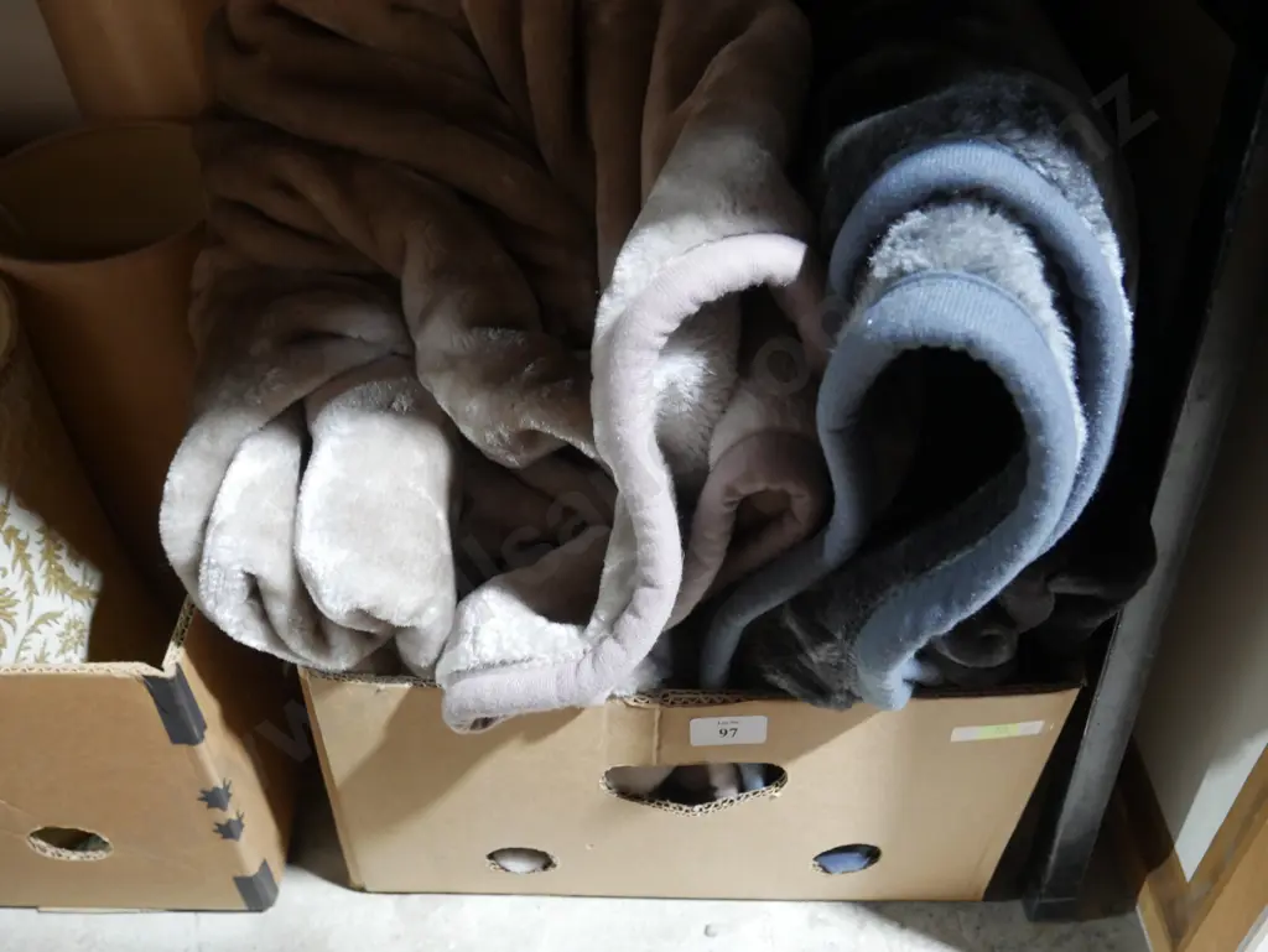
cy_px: 476
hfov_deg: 56.8
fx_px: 1173
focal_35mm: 32
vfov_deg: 44.2
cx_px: 634
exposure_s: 1/60
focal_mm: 16
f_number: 3.6
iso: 1600
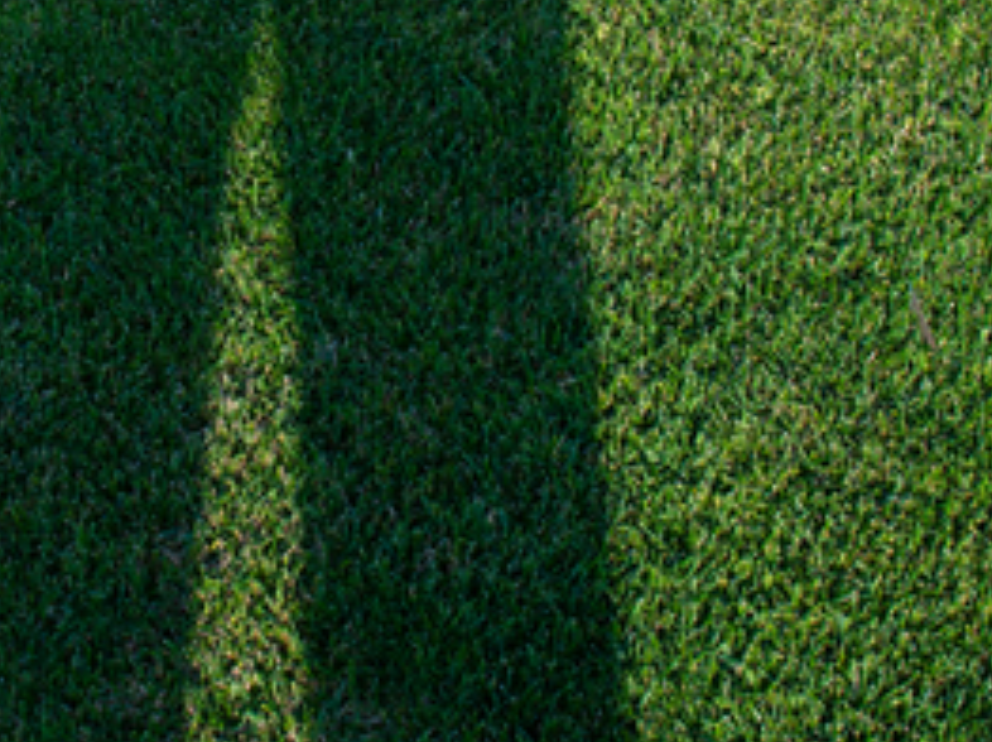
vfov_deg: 13.3
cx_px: 299
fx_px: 3121
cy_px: -87
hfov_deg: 18.0
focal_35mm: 109
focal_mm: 22
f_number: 10
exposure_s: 1/200
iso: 200
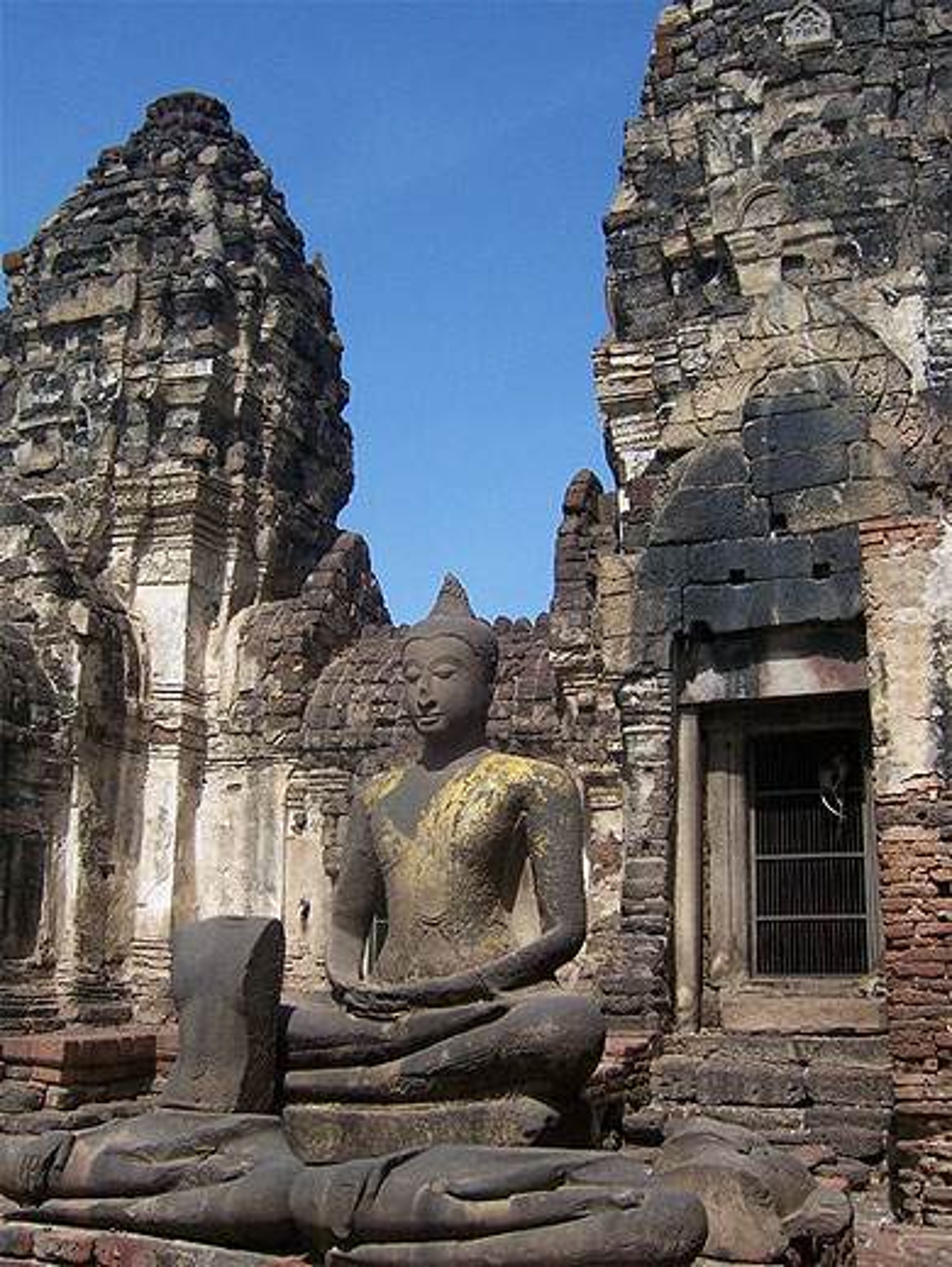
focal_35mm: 36
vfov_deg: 51.3
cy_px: 634
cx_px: 476
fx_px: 1318
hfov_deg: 39.7
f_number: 4.5
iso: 80
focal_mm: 6
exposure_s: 1/640
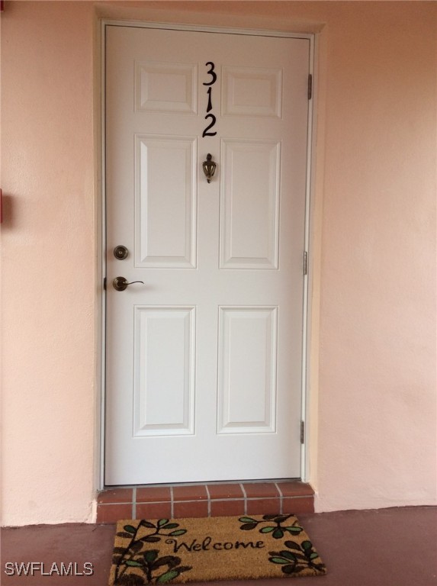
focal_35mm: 33
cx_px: 218
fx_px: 557
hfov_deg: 42.8
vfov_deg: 55.4
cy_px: 293
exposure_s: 1/144
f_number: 2.4
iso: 32
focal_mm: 3.3
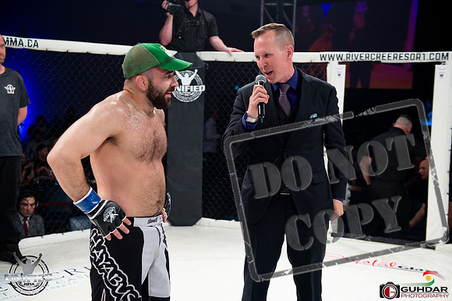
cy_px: 150
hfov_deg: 39.6
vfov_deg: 27.0
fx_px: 627
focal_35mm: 50
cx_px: 226
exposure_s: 1/500
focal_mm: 50
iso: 1600
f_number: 4
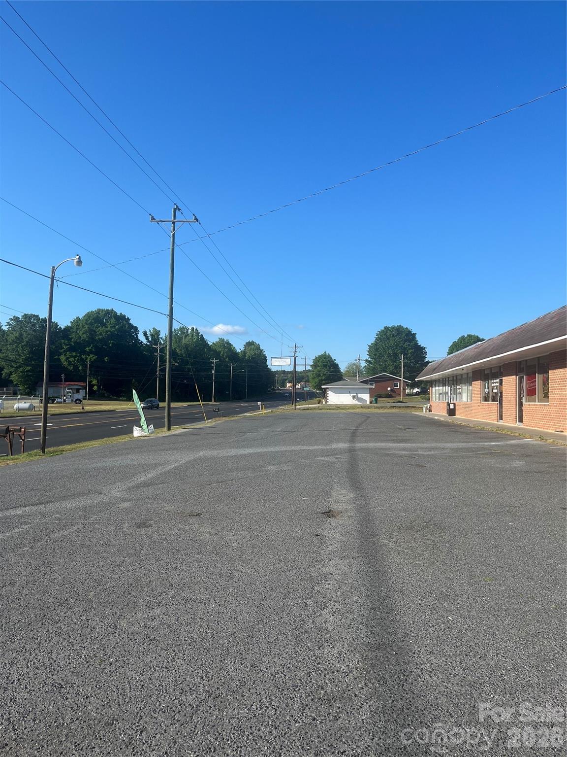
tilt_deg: +2.3
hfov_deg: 53.1
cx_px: 284
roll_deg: -0.5
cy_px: 378
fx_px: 568
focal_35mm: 26
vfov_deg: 67.3
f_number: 1.6
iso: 50
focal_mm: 5.1
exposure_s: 1/2967
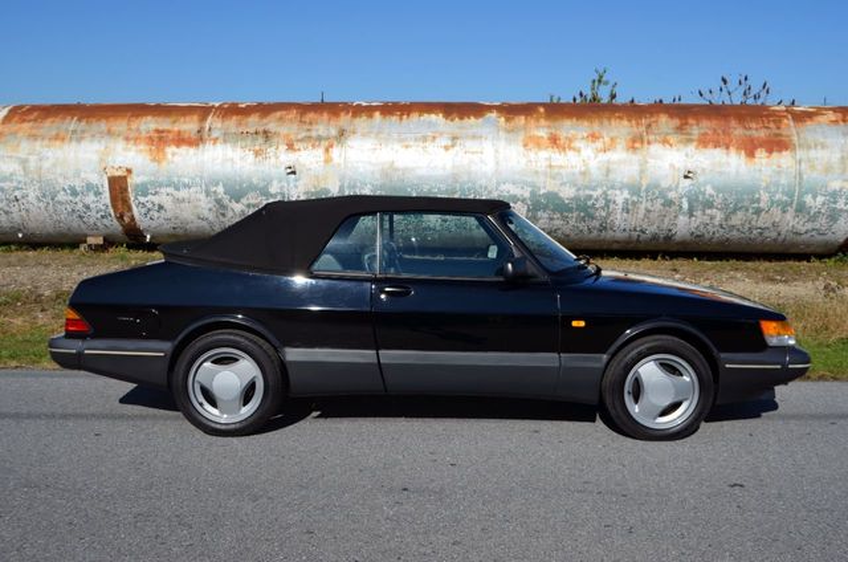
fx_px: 846
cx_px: 424
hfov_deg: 53.2
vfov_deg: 36.7
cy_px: 281
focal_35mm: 36
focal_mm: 24
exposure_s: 1/320
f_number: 9
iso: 100
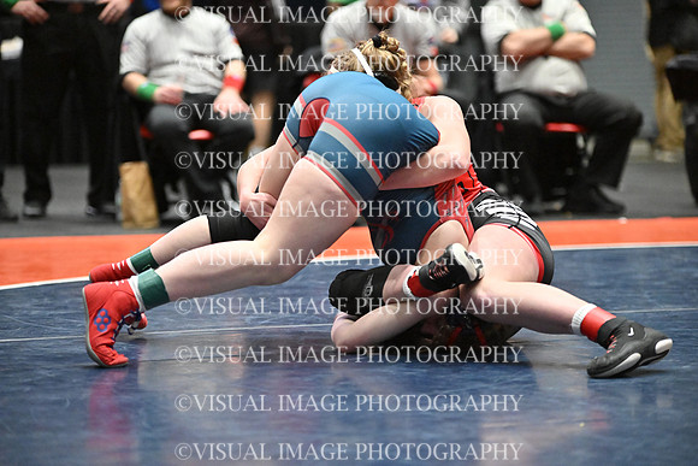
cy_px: 233
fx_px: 2909
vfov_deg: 9.2
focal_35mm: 150
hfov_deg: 13.7
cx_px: 349
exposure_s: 1/1250
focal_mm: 150
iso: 6400
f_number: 2.8
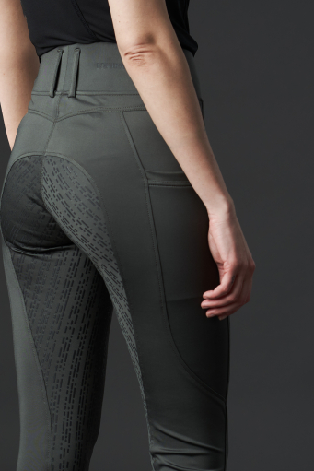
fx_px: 3478
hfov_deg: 5.2
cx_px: 92
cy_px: 242
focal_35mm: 266
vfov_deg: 7.7
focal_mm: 85
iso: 125
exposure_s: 1/250
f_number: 3.5
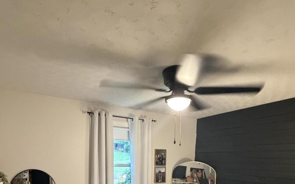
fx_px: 209
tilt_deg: -7.0
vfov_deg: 40.7
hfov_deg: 70.4
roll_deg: -1.4
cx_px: 155
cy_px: 190
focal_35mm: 26
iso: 800
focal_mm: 2.22
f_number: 2.2
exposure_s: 1/60
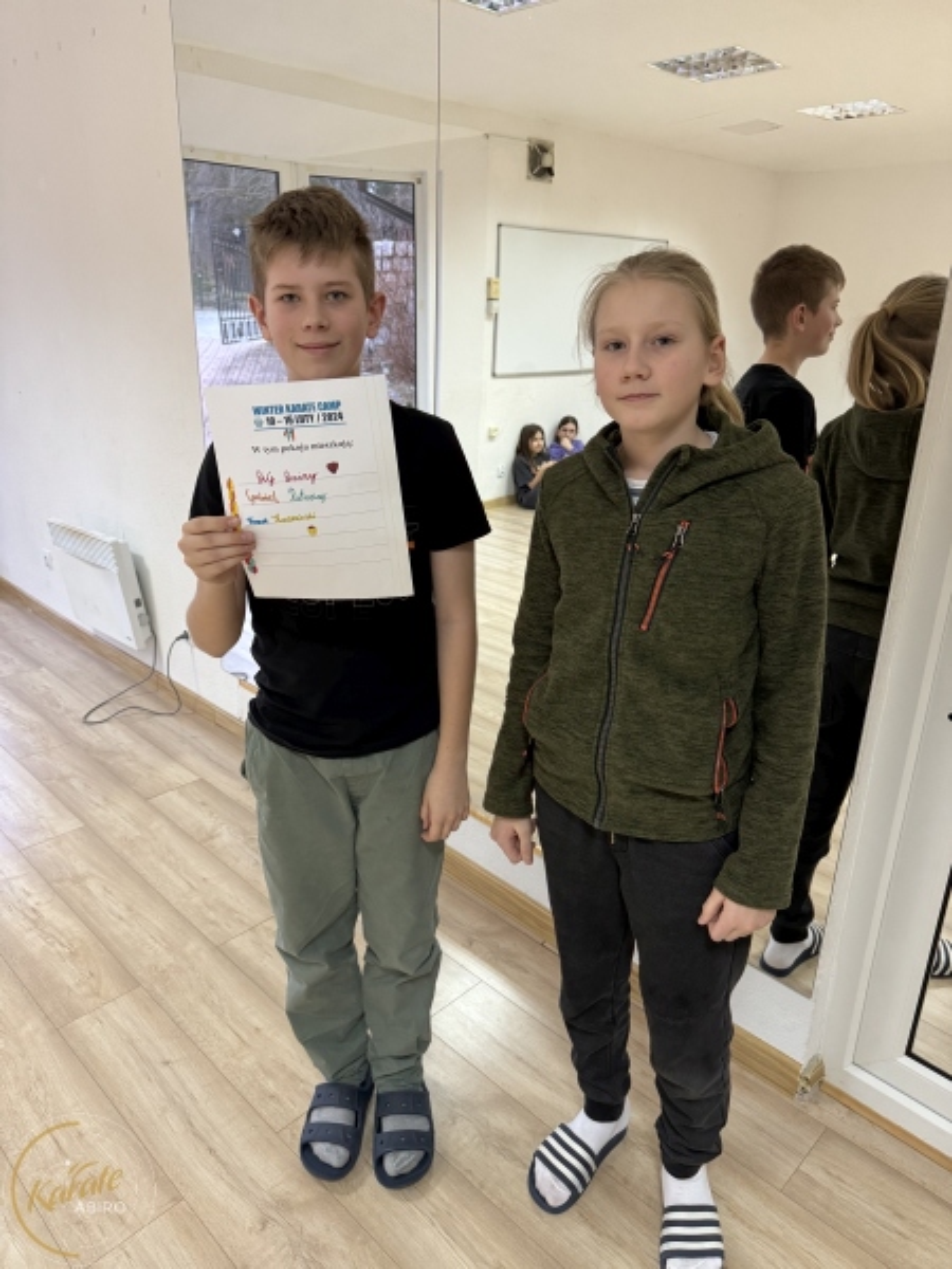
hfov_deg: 56.8
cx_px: 476
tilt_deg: -18.9
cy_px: 634
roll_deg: -1.5
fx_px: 880
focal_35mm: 24
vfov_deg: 71.6
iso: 320
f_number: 1.78
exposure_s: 1/50
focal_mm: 6.86
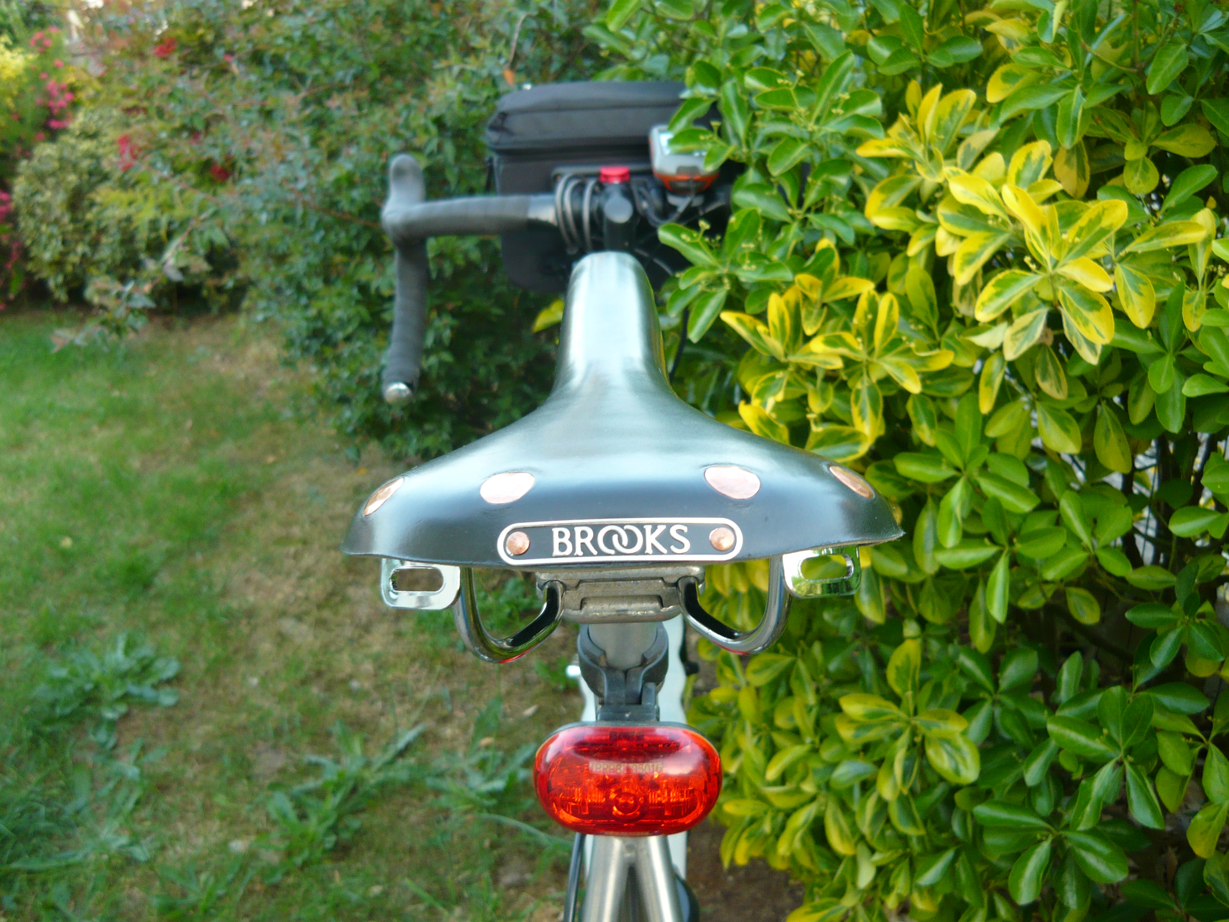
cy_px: 461
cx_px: 614
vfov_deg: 42.9
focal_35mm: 33
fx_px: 1172
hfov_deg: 55.4
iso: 125
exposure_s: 1/30
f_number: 2.8
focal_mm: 5.5
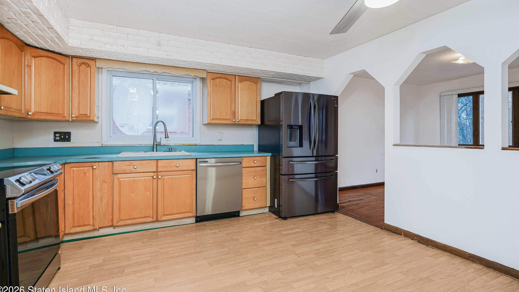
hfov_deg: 95.9
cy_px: 131
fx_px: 234
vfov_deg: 63.8
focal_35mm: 17
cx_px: 258
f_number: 4
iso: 50
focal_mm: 16
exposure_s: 1/25
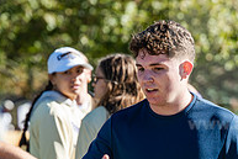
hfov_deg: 6.0
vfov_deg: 4.0
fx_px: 2289
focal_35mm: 346
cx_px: 132
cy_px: 150
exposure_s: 1/640
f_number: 3.5
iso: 100
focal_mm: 115
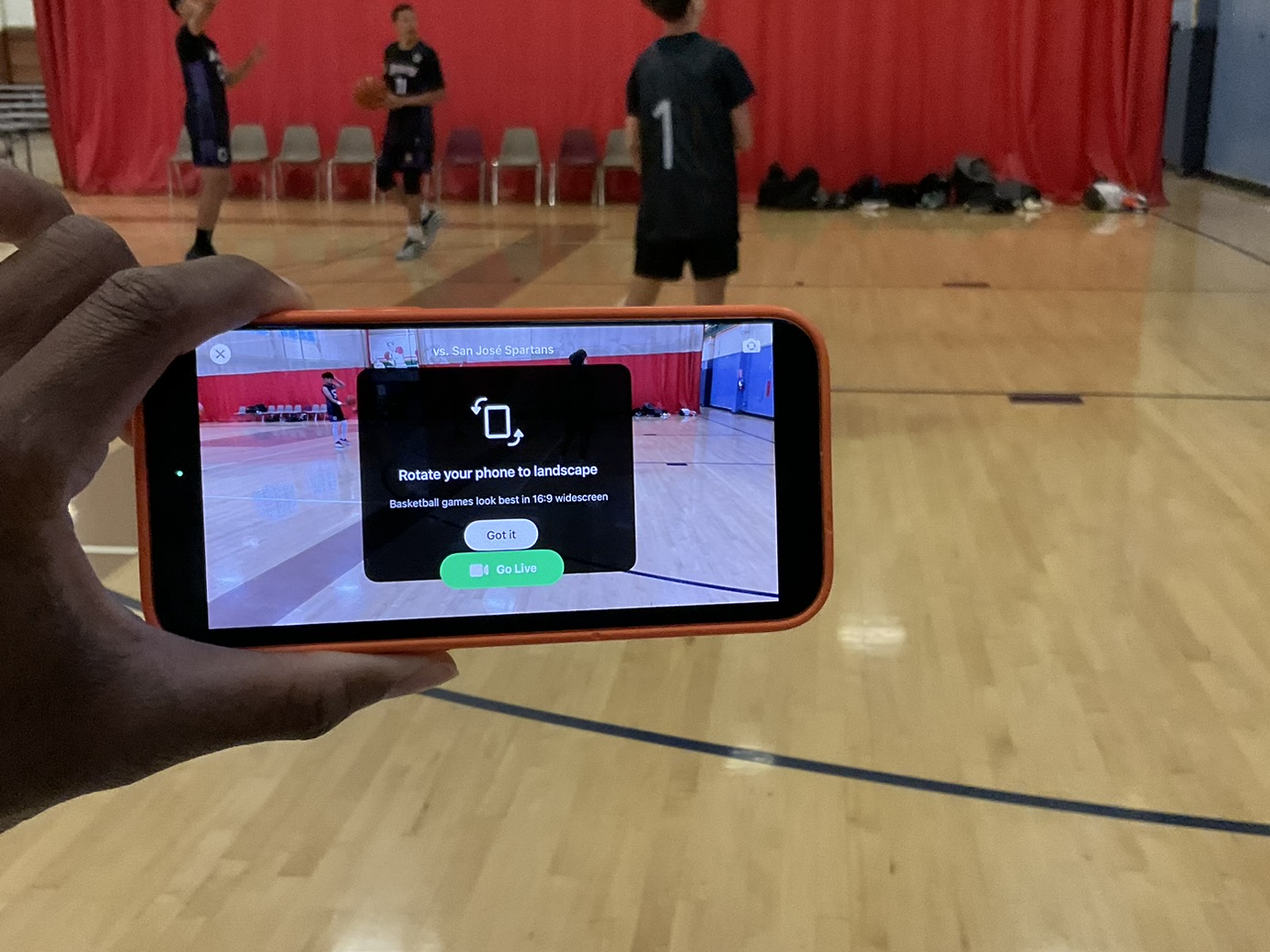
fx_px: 1578
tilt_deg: -17.3
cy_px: 527
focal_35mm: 43
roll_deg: -0.6
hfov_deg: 43.8
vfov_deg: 33.6
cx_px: 676
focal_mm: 3
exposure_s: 1/60
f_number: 1.8
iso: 200
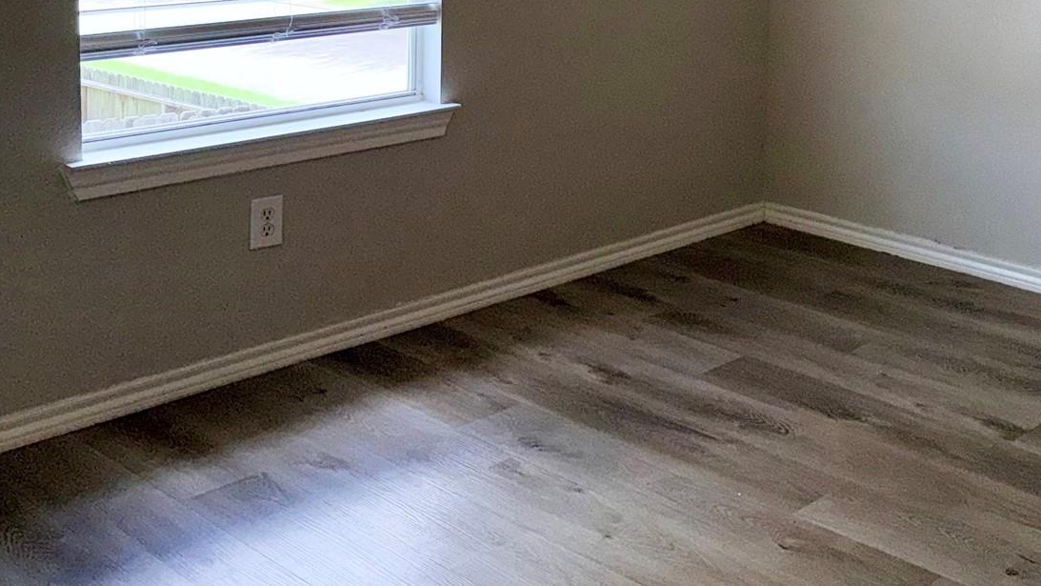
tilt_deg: -3.4
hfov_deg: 38.9
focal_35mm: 49
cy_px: -72
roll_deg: -1.7
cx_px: 953
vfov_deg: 22.9
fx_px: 1353
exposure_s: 1/635
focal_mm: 6.76
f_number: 1.78
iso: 50
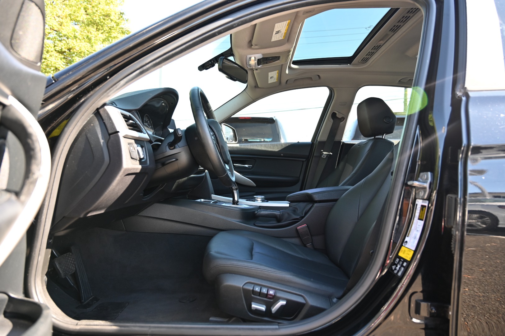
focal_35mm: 24
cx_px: 252
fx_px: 336
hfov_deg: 73.8
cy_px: 168
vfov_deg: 53.1
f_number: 4
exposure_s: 1/200
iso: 400
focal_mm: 24
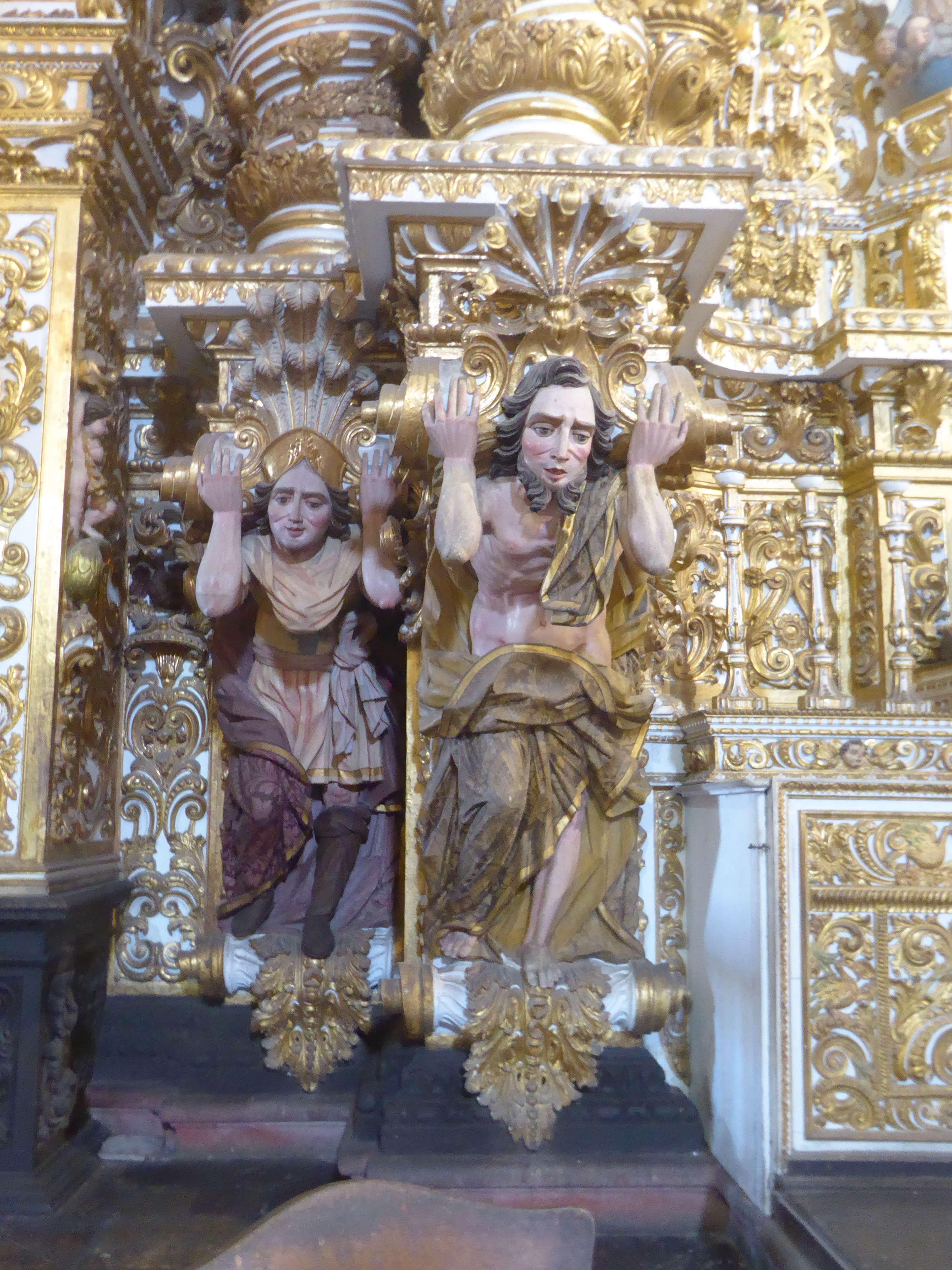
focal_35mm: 34
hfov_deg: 41.8
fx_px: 1247
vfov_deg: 54.0
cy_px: 635
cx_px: 476
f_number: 3.6
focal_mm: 5.8
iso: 800
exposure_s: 1/4
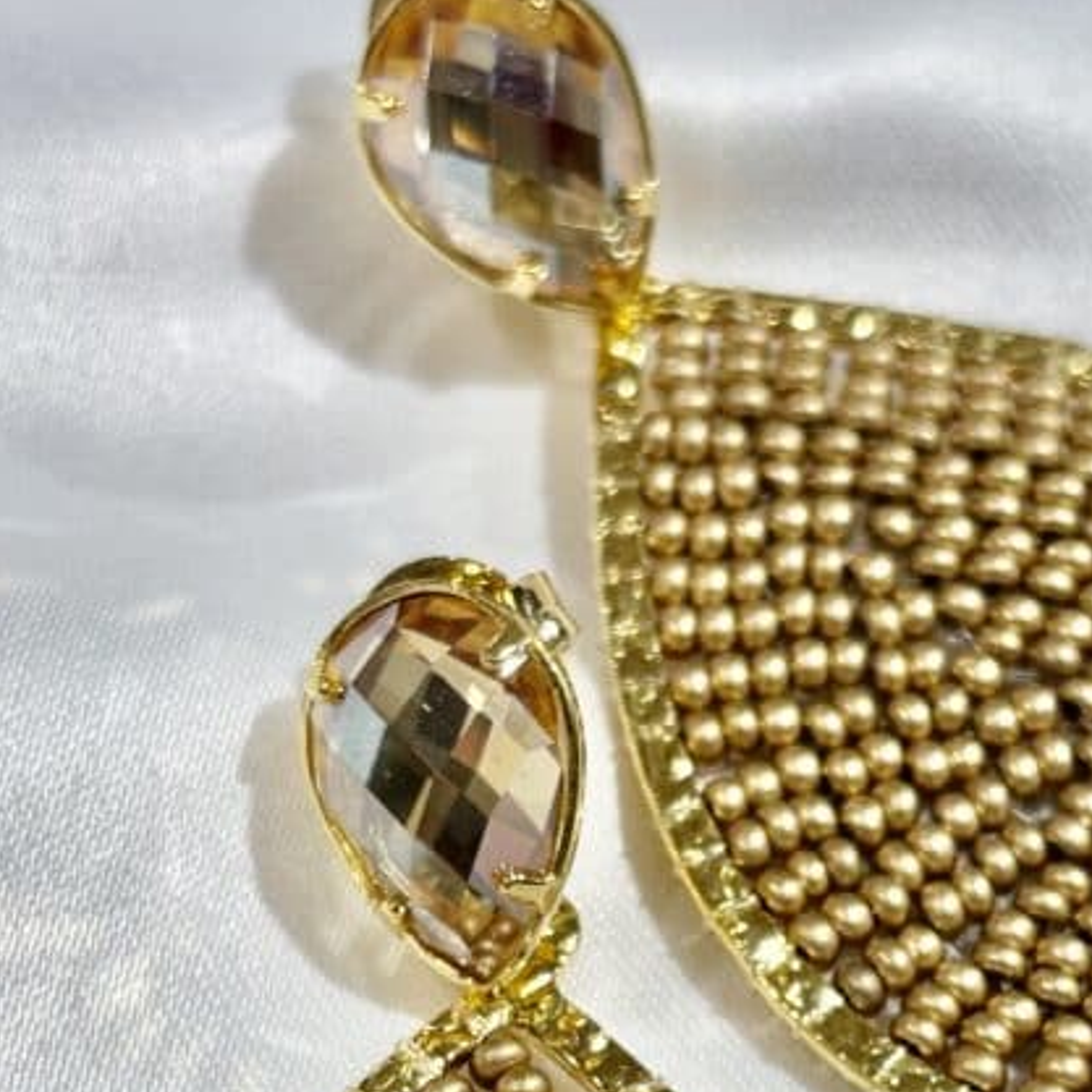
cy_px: 1165
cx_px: 765
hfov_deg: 15.4
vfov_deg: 15.1
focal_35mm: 113
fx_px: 4033
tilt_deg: -48.4
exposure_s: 1/142
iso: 25
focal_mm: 5.96
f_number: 1.6
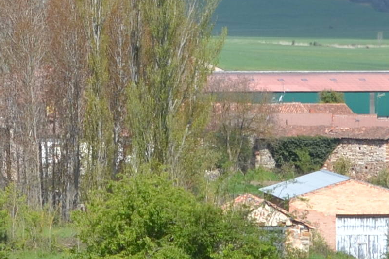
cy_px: -45
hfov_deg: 6.8
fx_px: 3262
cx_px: 215
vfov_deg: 4.5
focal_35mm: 302
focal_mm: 35
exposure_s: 1/500
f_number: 5
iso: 100
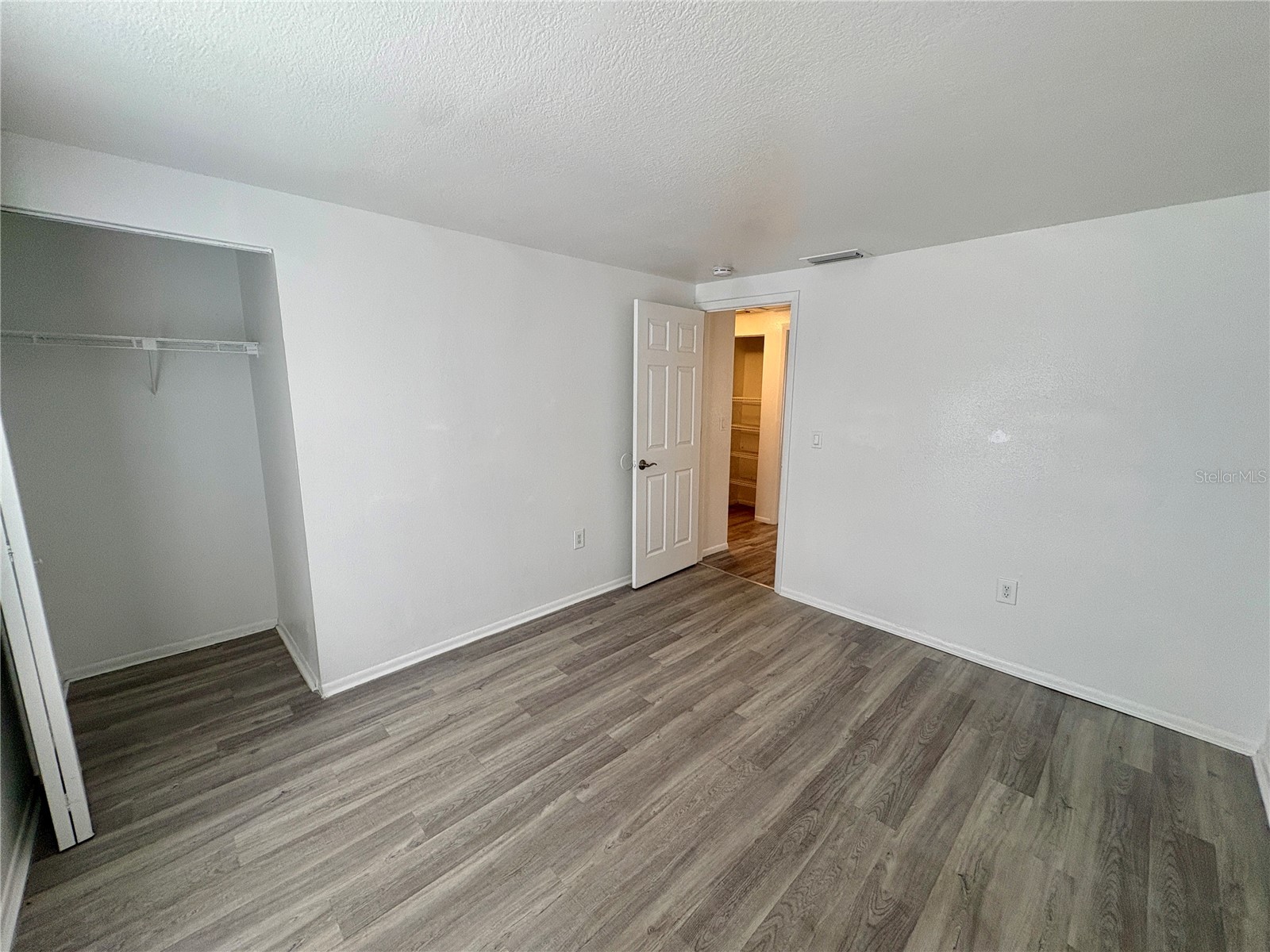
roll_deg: +0.7
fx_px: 514
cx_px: 635
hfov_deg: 102.1
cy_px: 476
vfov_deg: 85.7
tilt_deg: -11.0
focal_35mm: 14
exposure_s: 1/120
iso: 160
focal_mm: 2.22
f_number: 2.2
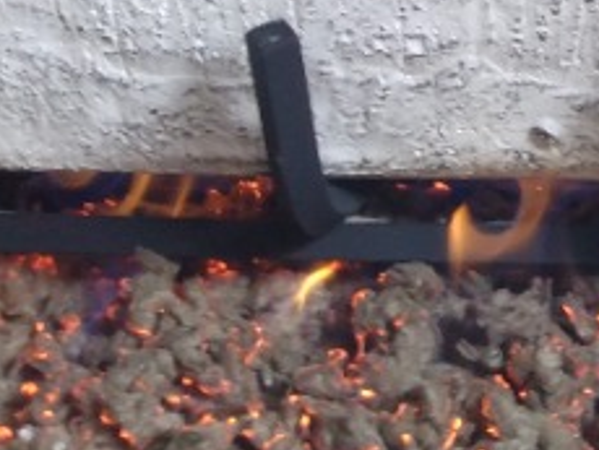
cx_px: 841
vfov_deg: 16.2
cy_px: -307
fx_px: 1386
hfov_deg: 21.3
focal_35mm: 80
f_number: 2
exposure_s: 1/30
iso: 263
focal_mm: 3.54
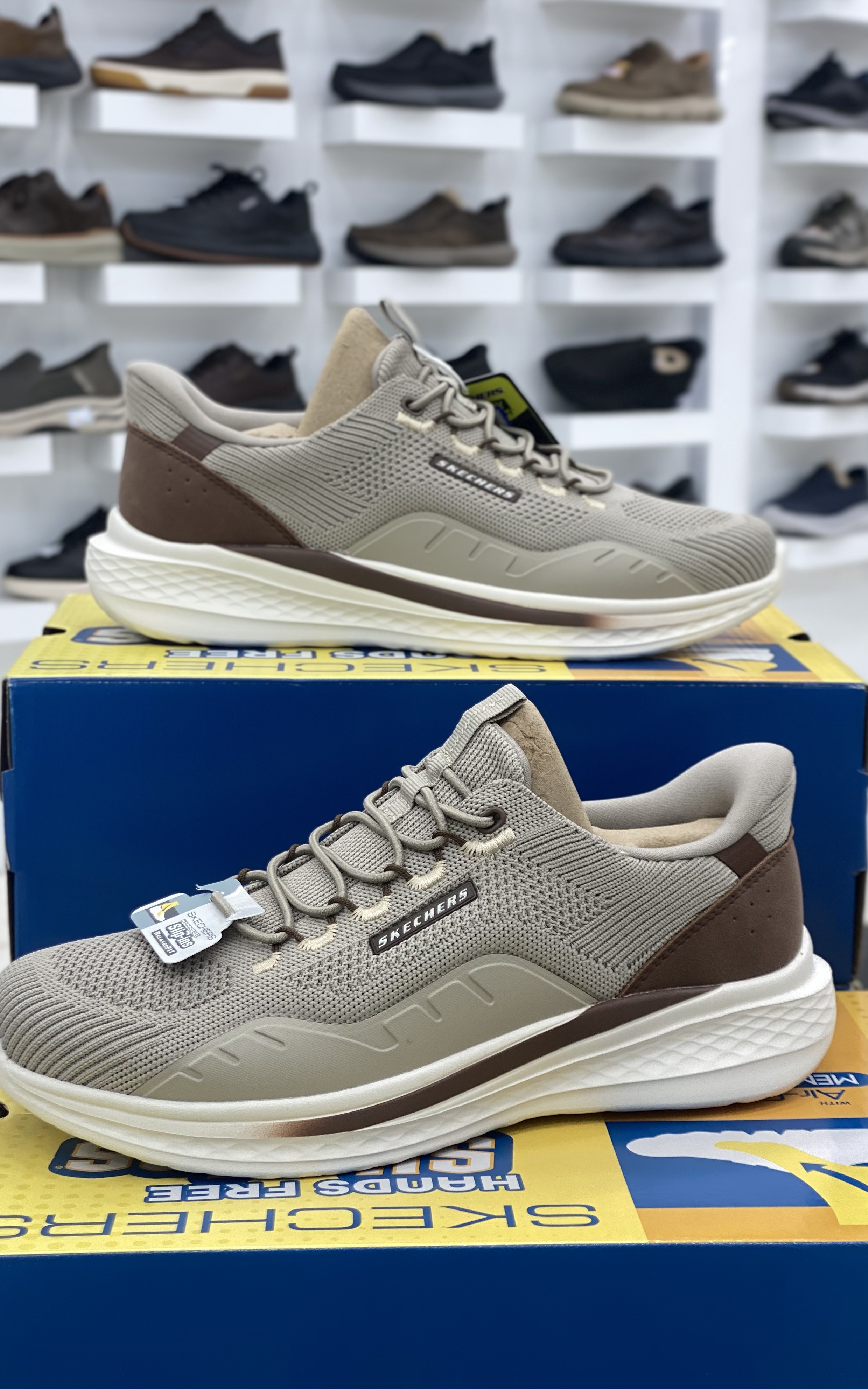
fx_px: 2120
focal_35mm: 56
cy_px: 688
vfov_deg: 36.3
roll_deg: -0.7
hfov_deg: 23.1
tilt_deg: -8.7
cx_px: 460
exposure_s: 1/100
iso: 25
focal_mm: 6
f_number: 2
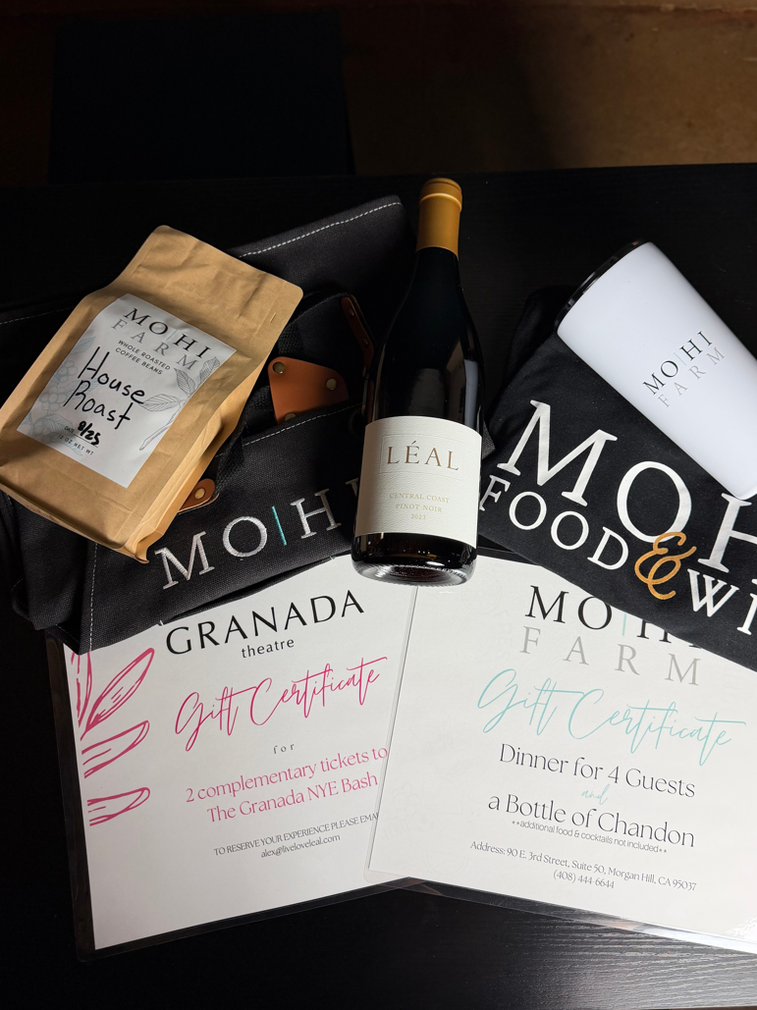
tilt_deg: -76.9
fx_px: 817
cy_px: 466
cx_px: 424
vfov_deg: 63.4
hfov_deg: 49.6
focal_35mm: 28
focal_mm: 6.76
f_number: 1.78
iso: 125
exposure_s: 1/60
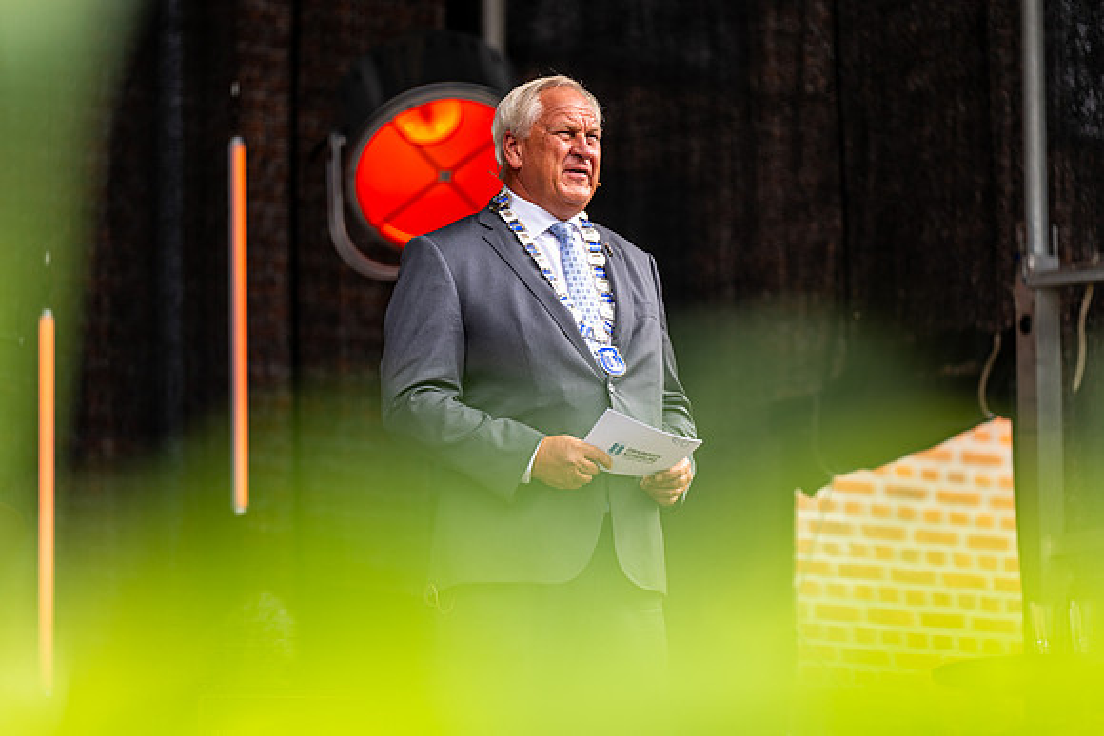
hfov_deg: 10.4
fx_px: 6088
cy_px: 368
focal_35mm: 198
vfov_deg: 6.9
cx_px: 552
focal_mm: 191
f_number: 2.8
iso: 100
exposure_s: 1/400
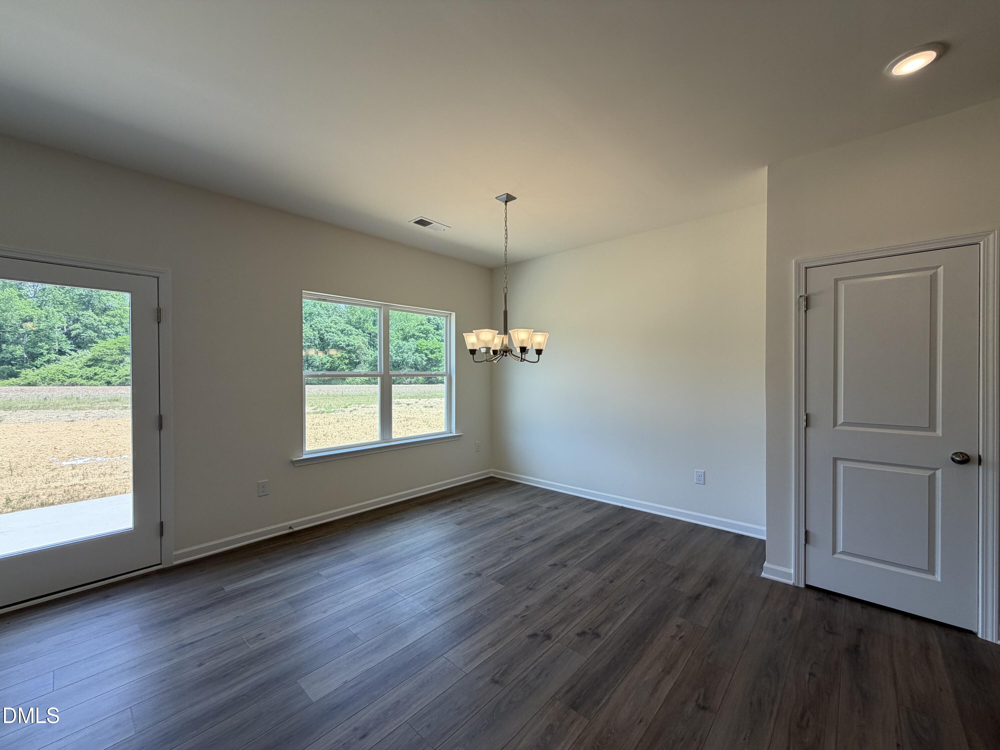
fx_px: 404
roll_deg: +0.1
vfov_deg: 85.7
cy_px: 375
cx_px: 500
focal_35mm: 14
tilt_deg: +0.0
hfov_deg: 102.1
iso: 50
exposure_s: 1/185
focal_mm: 2.22
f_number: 2.2
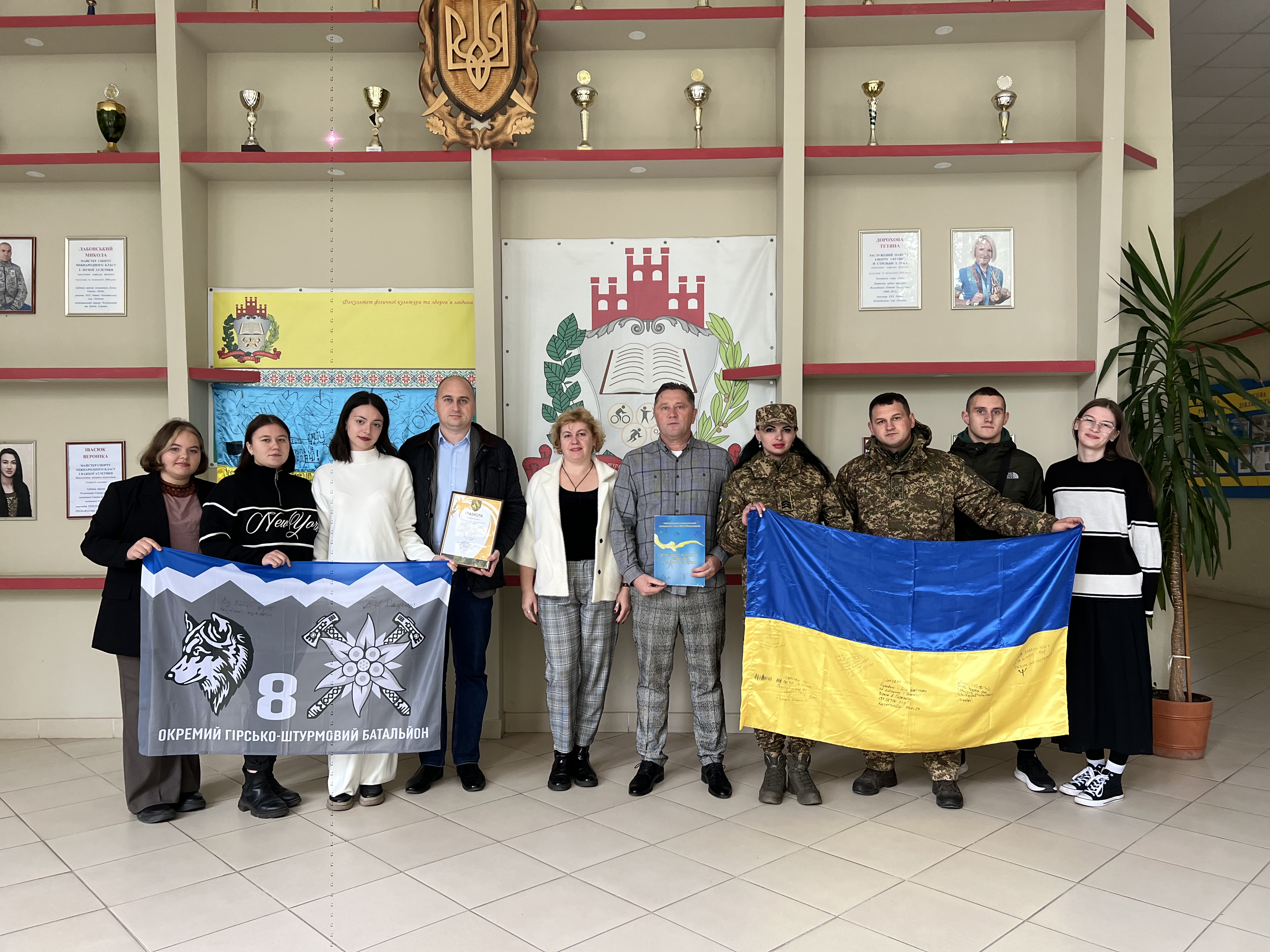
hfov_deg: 67.3
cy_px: 476
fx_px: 954
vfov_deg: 53.1
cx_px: 635
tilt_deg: +1.8
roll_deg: +0.5
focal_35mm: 26
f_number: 1.5
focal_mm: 5.7
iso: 200
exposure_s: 1/60
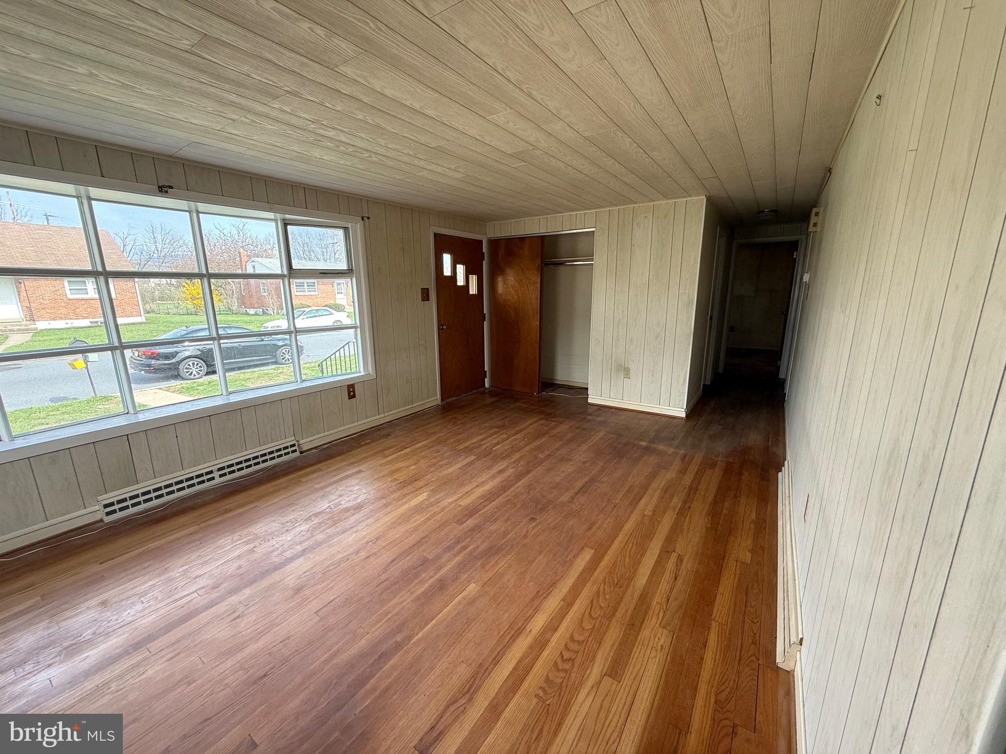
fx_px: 407
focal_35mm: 14
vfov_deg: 85.7
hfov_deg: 102.1
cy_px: 377
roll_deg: +0.2
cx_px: 503
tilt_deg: -12.6
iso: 100
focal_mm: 2.22
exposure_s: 1/99
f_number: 2.2
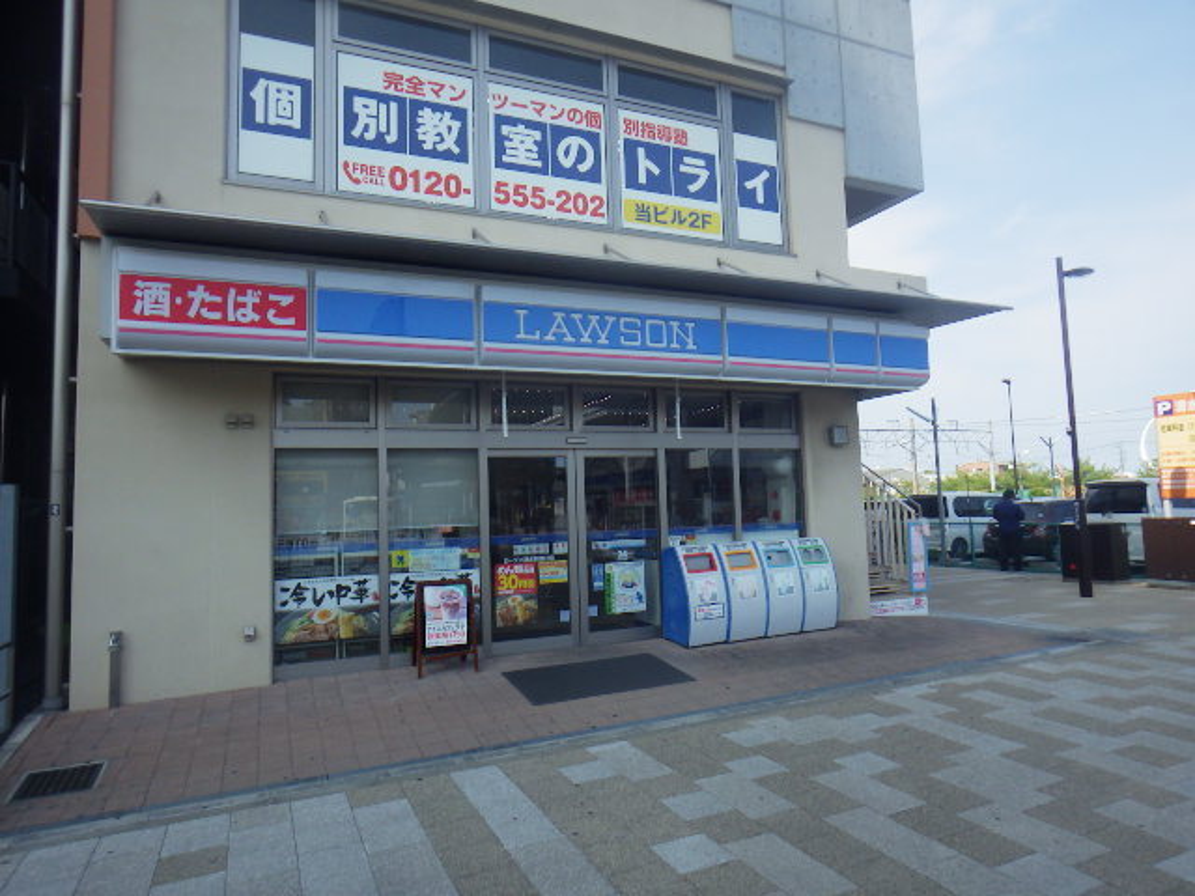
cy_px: 448
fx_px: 863
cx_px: 598
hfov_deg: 69.4
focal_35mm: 25
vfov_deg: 54.9
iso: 250
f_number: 7.9
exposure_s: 1/200
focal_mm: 4.5
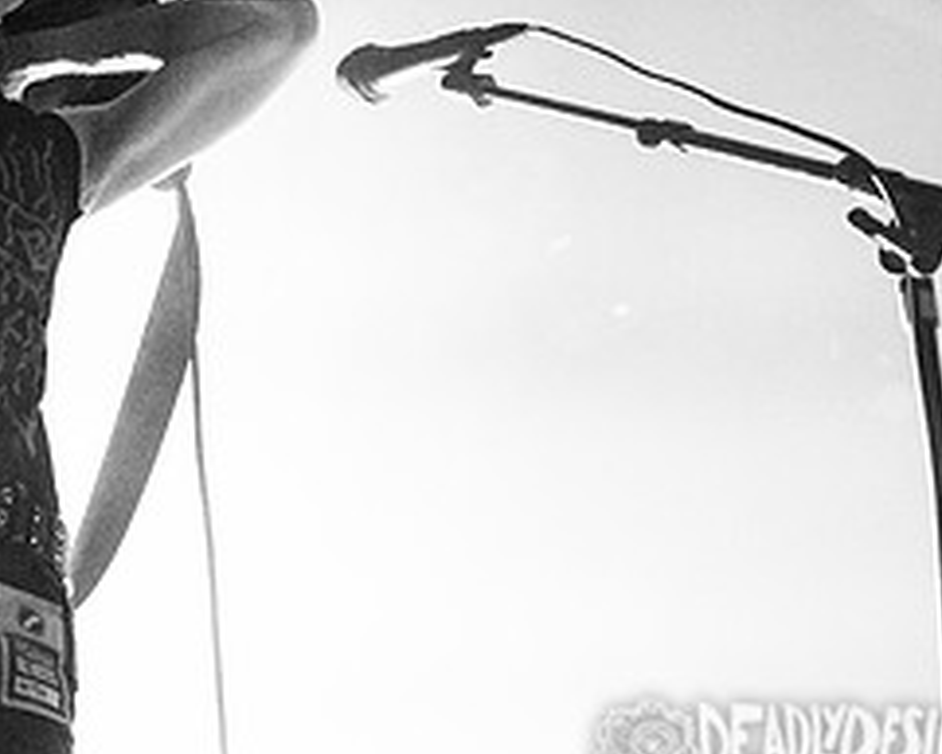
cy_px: -15
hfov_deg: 19.9
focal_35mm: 92
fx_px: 2566
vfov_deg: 16.4
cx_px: -81
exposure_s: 1/640
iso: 3200
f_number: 4
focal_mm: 36
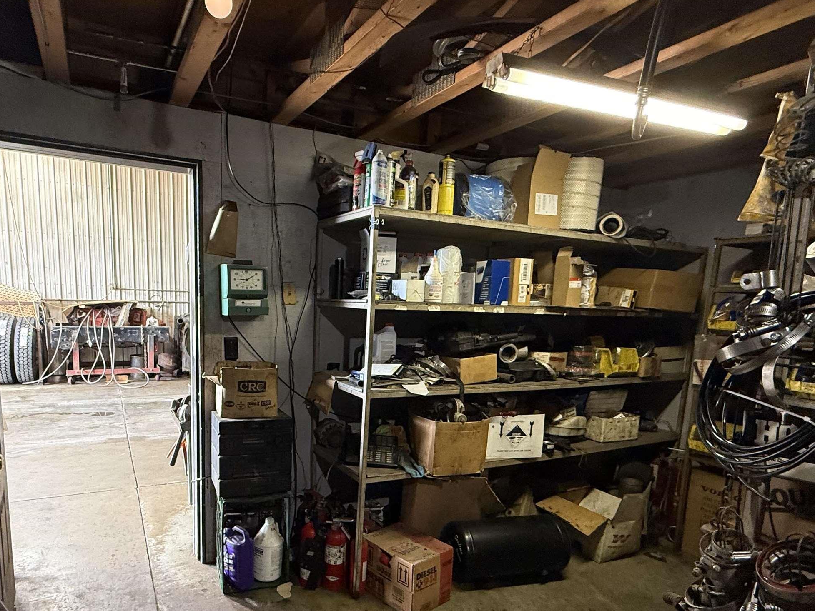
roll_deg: -3.2
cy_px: 382
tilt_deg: -9.1
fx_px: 518
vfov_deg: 60.3
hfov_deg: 75.8
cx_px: 341
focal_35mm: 22
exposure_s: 1/60
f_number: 2.2
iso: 250
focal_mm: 2.22
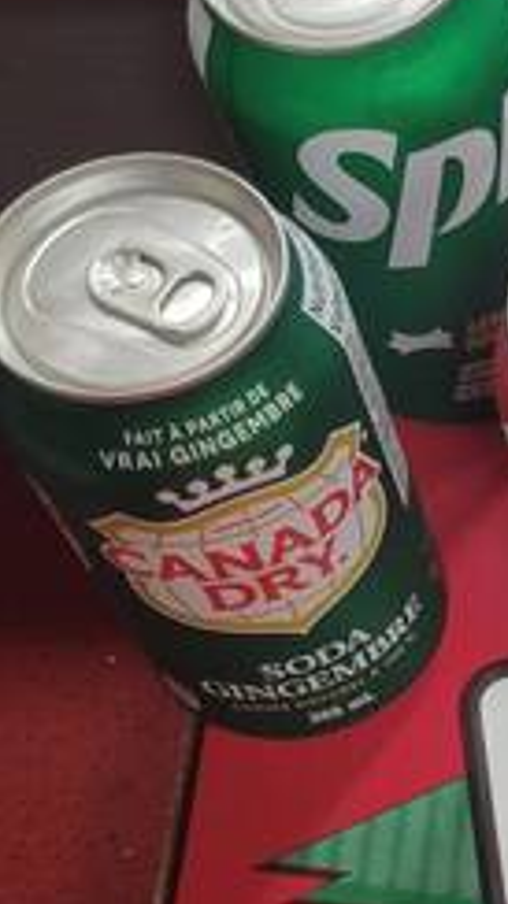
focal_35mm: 85
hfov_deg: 12.5
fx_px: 2038
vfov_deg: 24.5
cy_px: 765
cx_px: 1016
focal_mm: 5.4
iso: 200
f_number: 1.8
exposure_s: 1/120
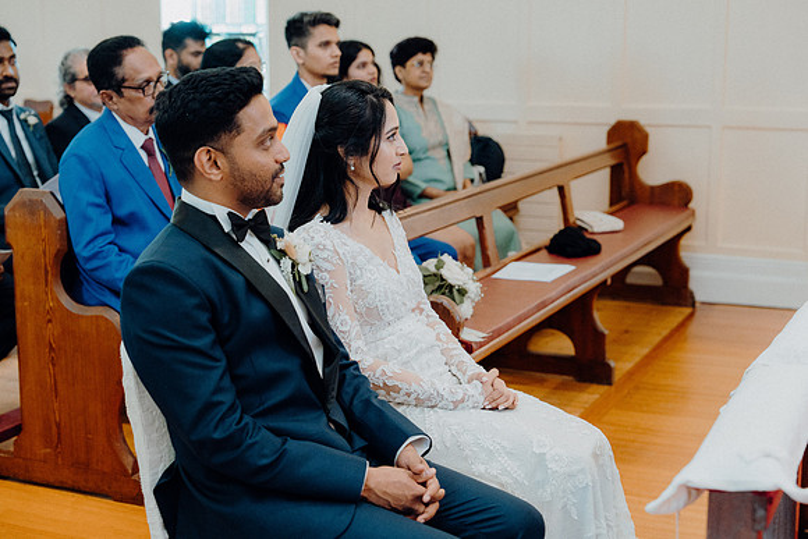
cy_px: 270
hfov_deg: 35.6
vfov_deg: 24.2
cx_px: 404
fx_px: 1257
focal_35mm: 56
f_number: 3.5
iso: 2500
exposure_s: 1/250
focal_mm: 56
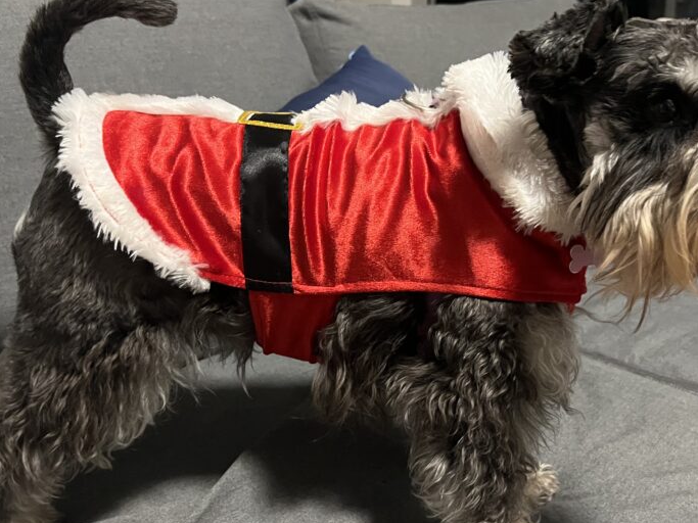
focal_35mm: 39
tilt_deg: -18.6
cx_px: 390
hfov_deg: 47.8
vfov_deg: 36.8
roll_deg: +0.9
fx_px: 786
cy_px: 290
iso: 640
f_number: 1.5
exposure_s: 1/33
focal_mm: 5.7
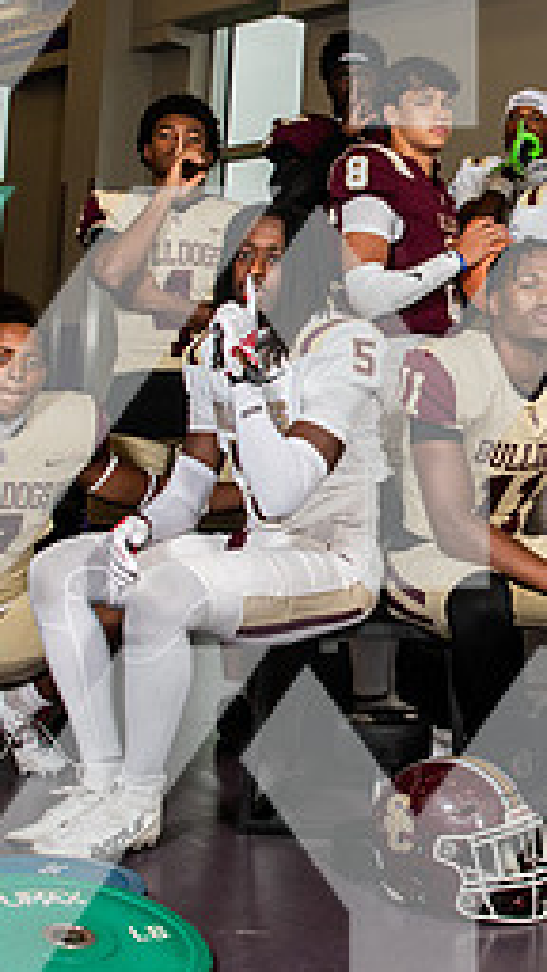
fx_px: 1470
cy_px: 389
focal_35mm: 57
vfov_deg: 36.5
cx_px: 585
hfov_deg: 20.2
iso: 500
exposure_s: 1/250
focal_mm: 24
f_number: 5.6
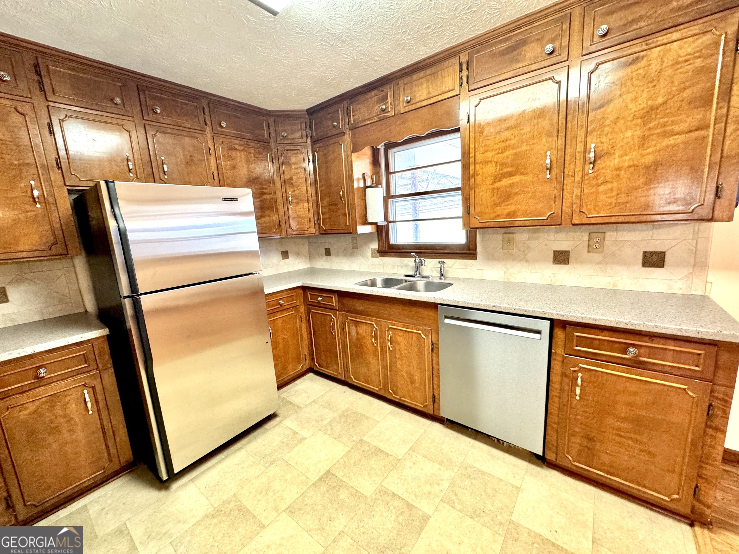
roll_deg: +3.0
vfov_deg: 85.7
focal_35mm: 14
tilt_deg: -10.6
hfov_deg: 102.1
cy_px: 277
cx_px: 370
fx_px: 299
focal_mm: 2.22
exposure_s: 1/60
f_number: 2.2
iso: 250
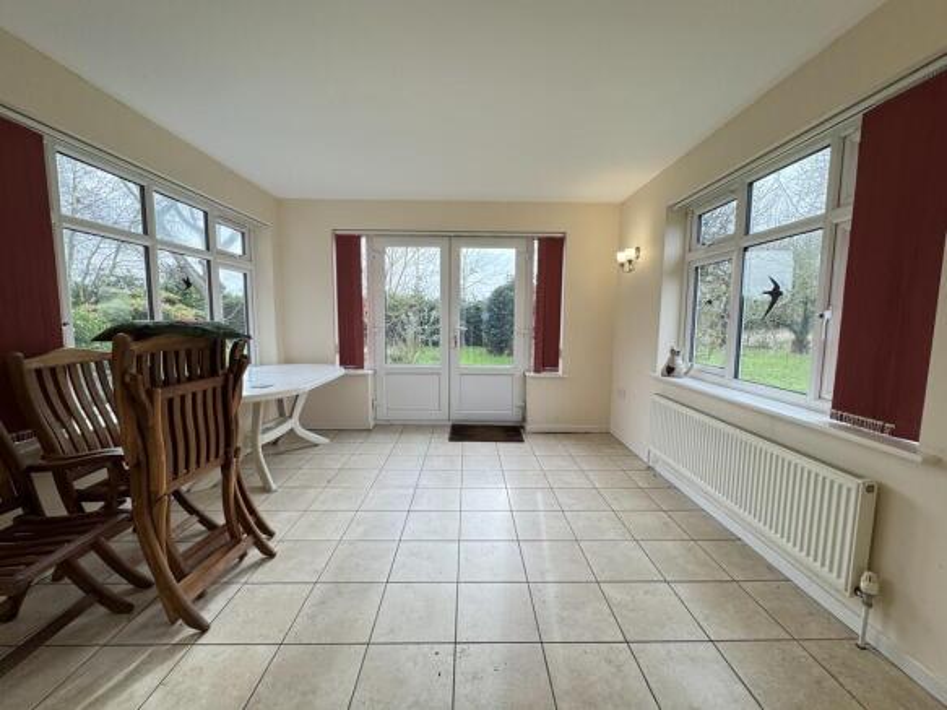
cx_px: 474
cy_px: 355
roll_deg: -0.3
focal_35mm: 14
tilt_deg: -5.6
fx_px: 383
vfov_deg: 85.7
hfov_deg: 102.1
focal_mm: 2.22
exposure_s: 1/100
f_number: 2.2
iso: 50
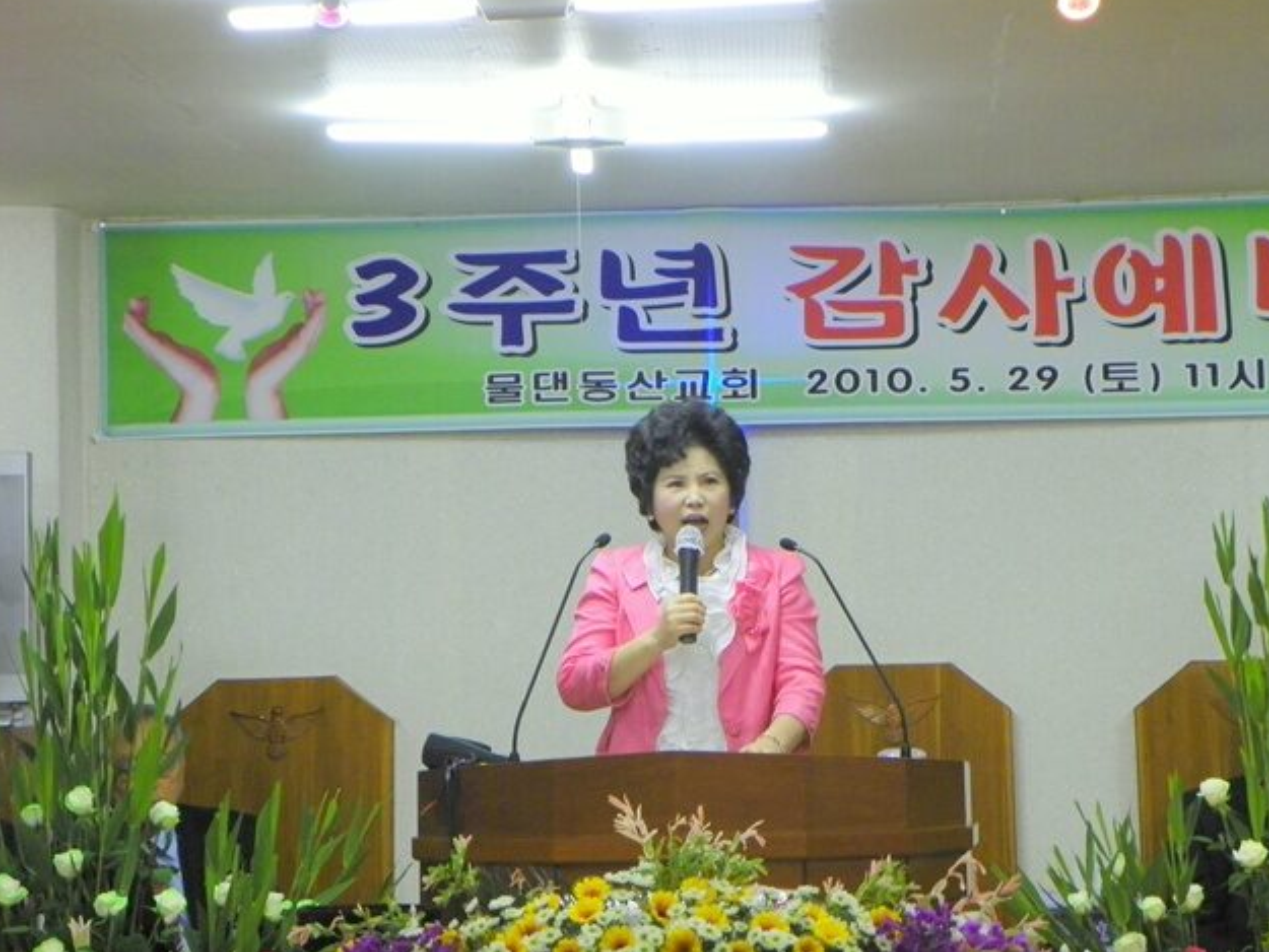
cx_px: 705
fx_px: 4437
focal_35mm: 121
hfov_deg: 16.3
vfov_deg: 12.2
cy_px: 425
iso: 200
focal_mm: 19.2
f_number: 4
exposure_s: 1/50
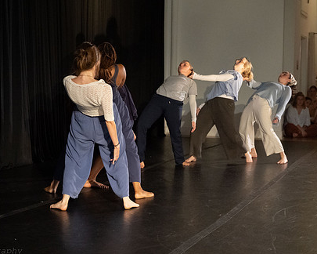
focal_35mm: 70
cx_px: 159
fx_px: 657
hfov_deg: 27.1
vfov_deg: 21.9
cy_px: 119
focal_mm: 47
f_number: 4
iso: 6400
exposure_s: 1/400
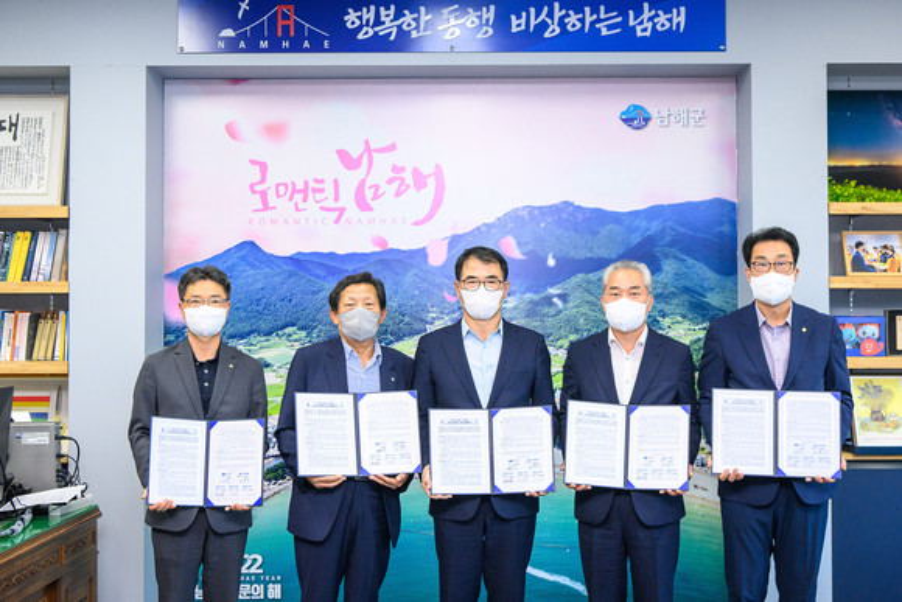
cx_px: 451
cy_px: 301
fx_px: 1203
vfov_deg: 28.1
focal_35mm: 48
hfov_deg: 41.1
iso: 2000
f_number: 5.6
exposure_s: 1/200
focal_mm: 48
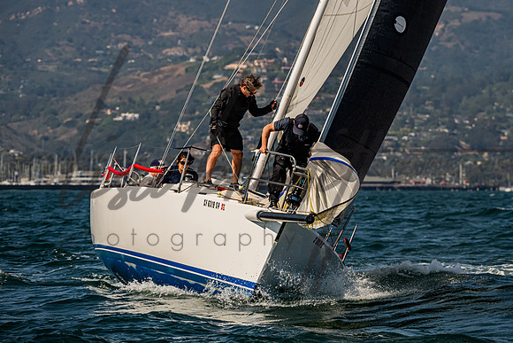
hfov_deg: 6.6
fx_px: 4460
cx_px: 284
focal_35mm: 313
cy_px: 127
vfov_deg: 4.4
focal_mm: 230
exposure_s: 1/3200
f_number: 8
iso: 500
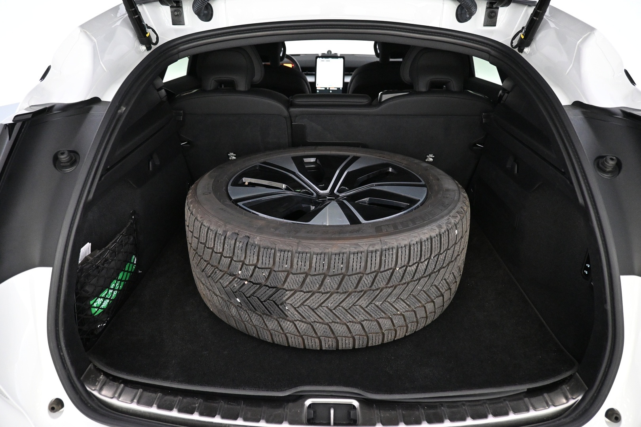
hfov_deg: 73.7
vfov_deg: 53.1
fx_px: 427
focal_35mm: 24
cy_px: 214
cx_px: 320
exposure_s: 1/80
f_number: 3.5
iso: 4000
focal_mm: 16
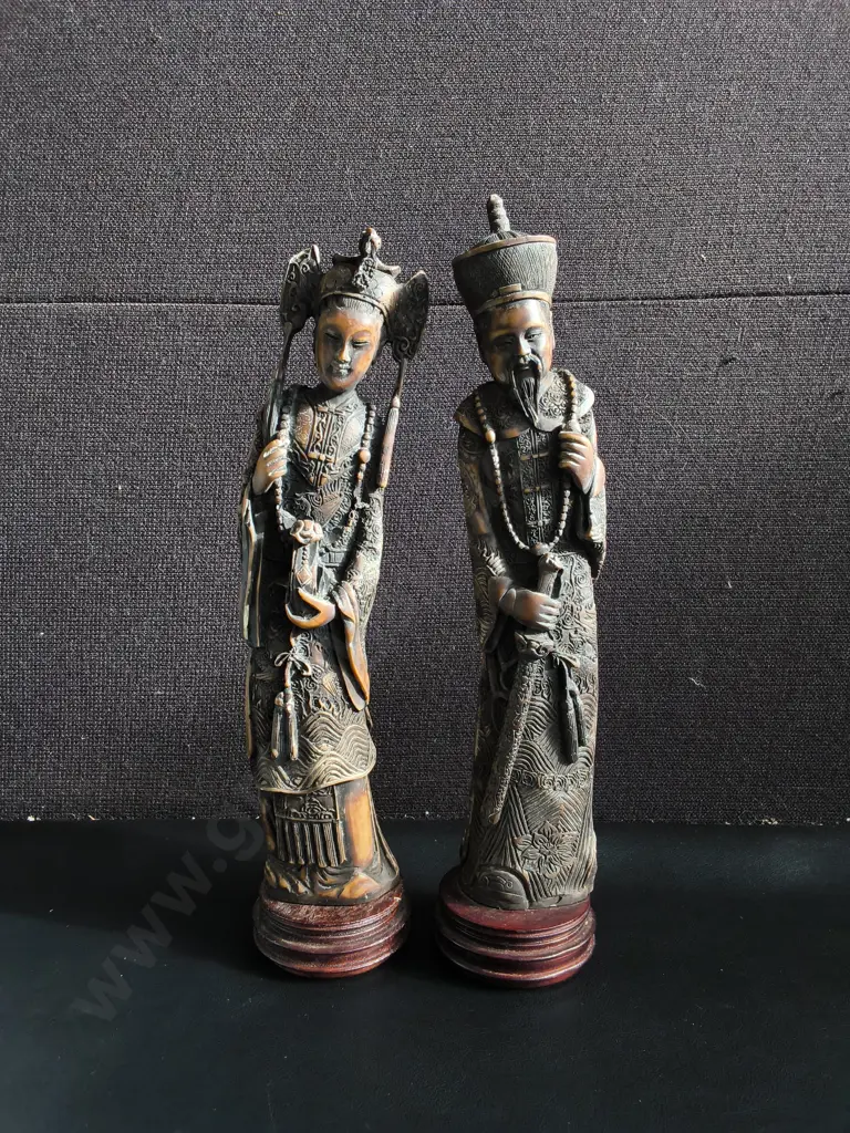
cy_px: 566
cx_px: 425
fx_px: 884
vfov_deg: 65.3
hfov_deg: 51.4
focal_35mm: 27
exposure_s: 1/100
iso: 40
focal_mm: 2.87
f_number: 2
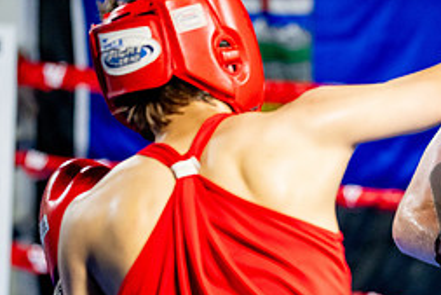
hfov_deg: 11.0
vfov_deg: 7.4
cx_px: 434
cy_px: 191
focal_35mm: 186
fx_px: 2280
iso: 4000
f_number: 2
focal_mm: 81
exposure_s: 1/1000
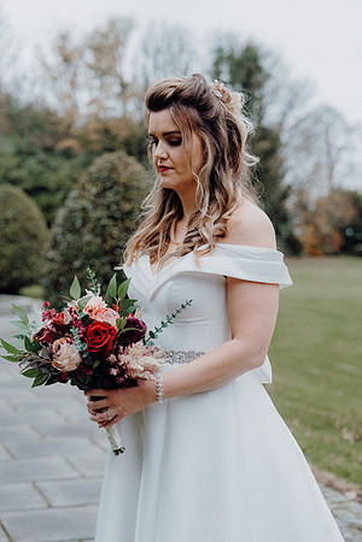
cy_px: 271
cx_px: 181
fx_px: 1056
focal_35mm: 70
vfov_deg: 28.8
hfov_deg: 19.5
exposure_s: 1/200
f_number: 3.5
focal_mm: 70
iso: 5000
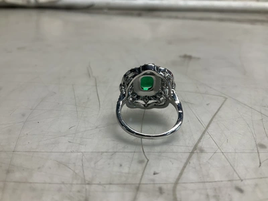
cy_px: 100
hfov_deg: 61.7
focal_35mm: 29
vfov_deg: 48.2
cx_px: 134
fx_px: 225
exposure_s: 1/120
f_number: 1.8
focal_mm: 3
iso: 50
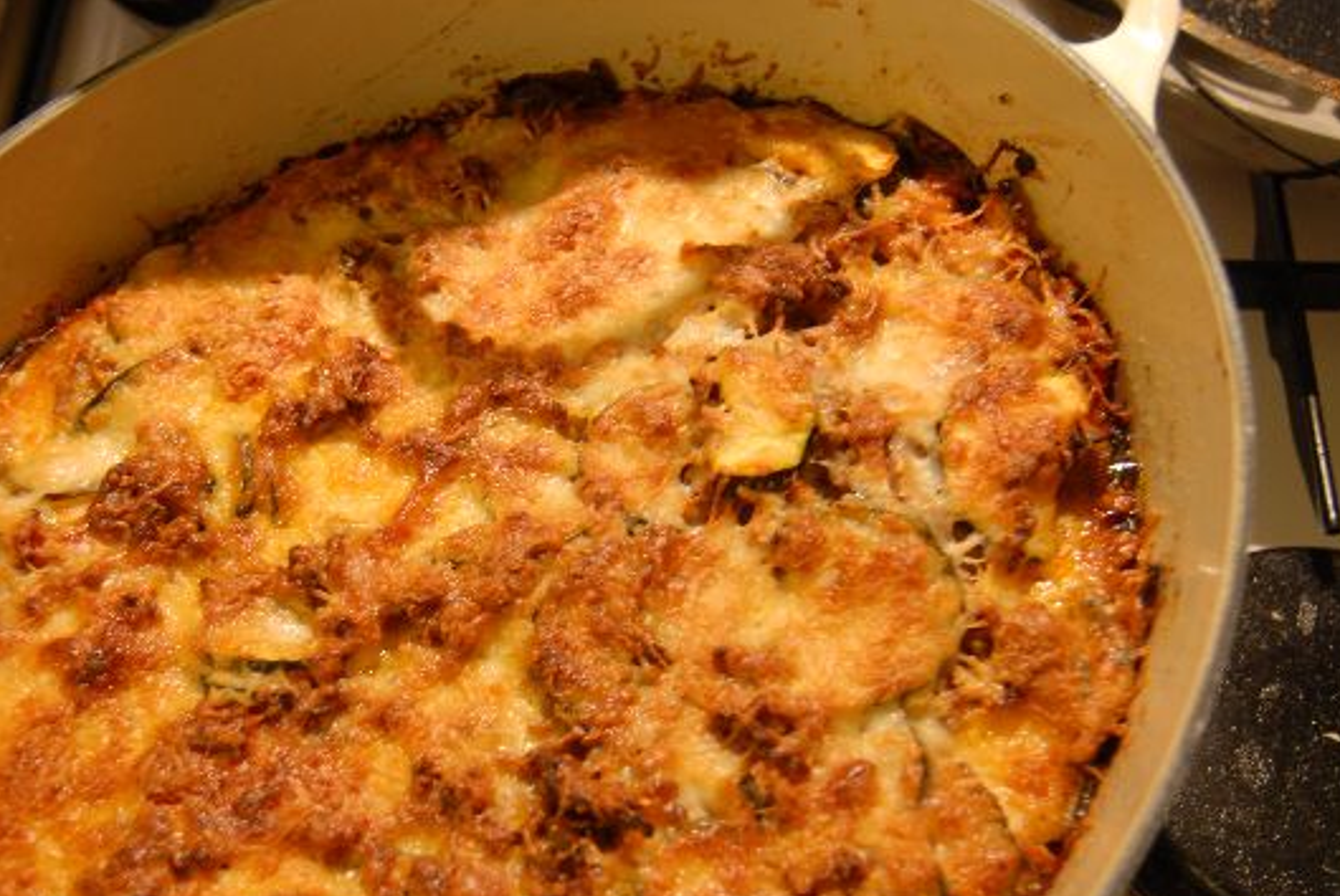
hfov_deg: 46.3
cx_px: 529
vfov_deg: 31.7
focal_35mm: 42
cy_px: 653
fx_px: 1555
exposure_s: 1/4
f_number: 4
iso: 200
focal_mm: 19
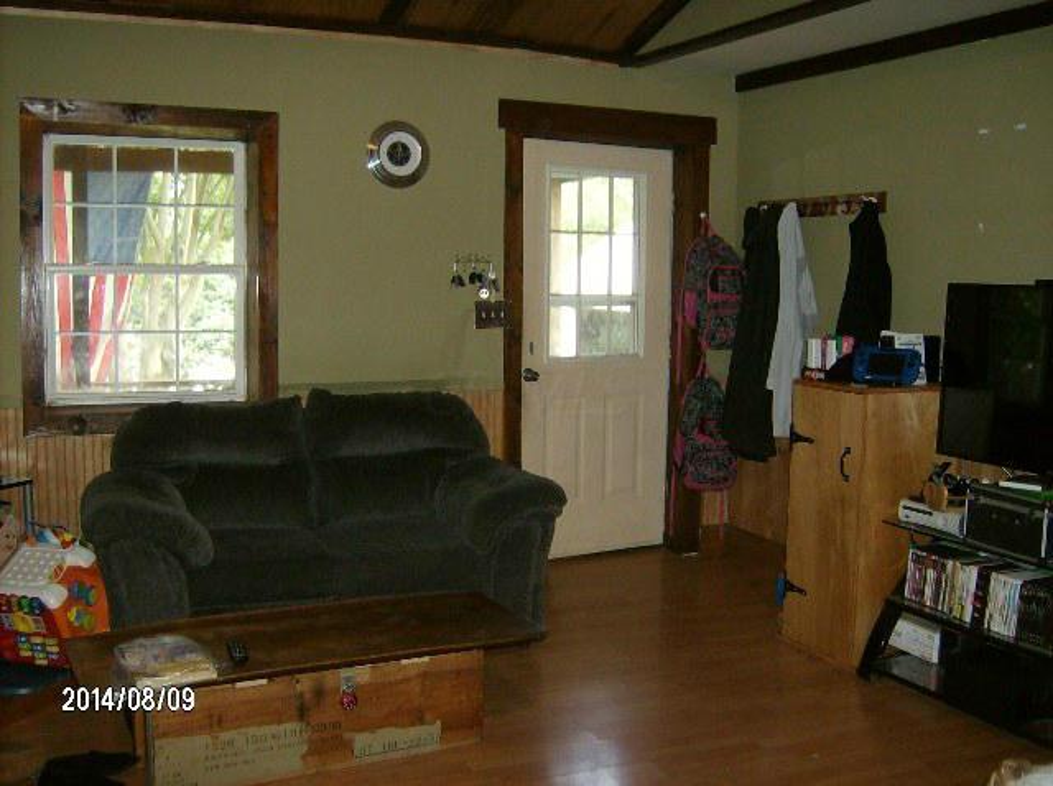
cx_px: 526
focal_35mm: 36
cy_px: 393
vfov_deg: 39.6
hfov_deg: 51.4
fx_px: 1093
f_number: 2.8
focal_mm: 6
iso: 200
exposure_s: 1/60
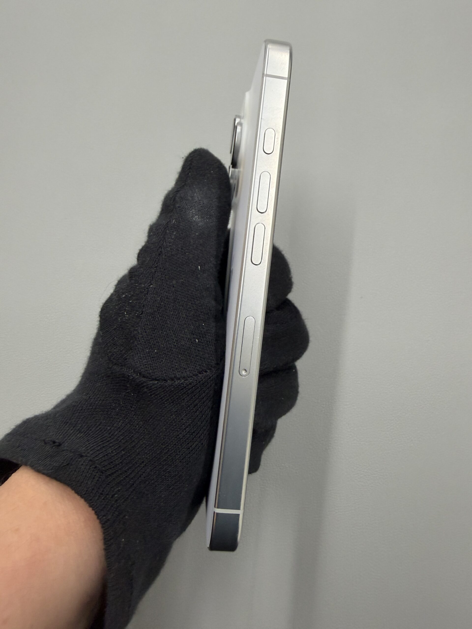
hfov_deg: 56.8
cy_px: 314
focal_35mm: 24
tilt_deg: -77.7
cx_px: 236
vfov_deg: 71.6
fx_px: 436
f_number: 2.2
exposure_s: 1/60
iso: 200
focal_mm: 2.22
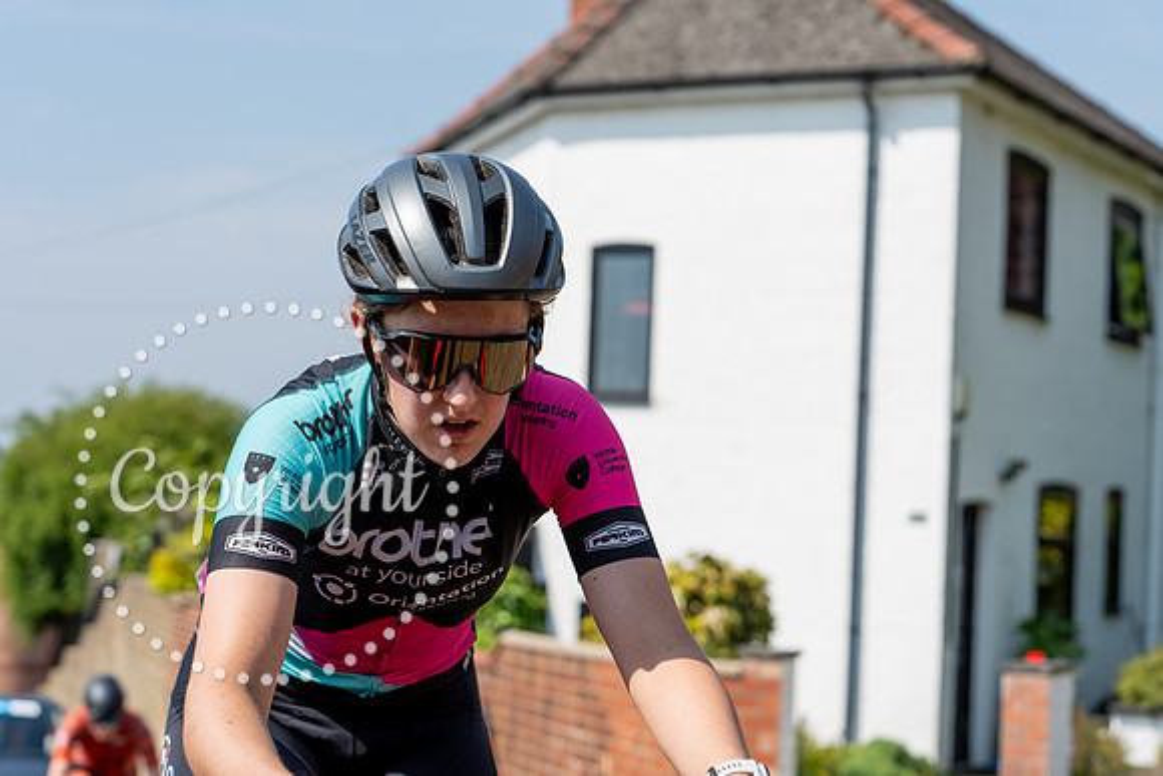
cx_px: 582
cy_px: 388
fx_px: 2359
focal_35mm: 73
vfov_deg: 18.7
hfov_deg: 27.7
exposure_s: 1/1250
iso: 200
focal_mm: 73
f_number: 5
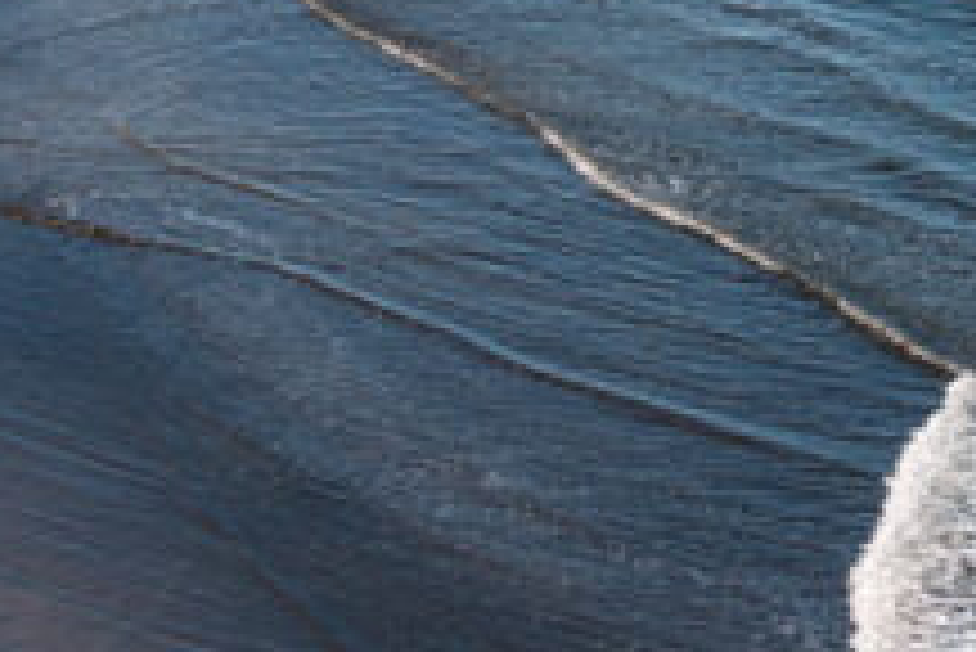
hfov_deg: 6.2
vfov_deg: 4.2
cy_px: -76
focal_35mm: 331
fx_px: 8979
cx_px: -409
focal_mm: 70
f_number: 5.6
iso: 100
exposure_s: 1/500
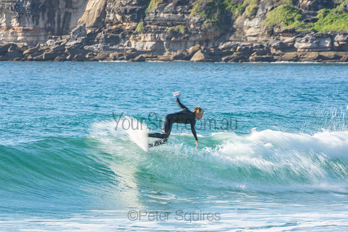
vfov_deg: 2.3
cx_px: 174
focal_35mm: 600
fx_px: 5801
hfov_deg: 3.4
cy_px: 116
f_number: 18
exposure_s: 1/30
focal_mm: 400
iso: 100
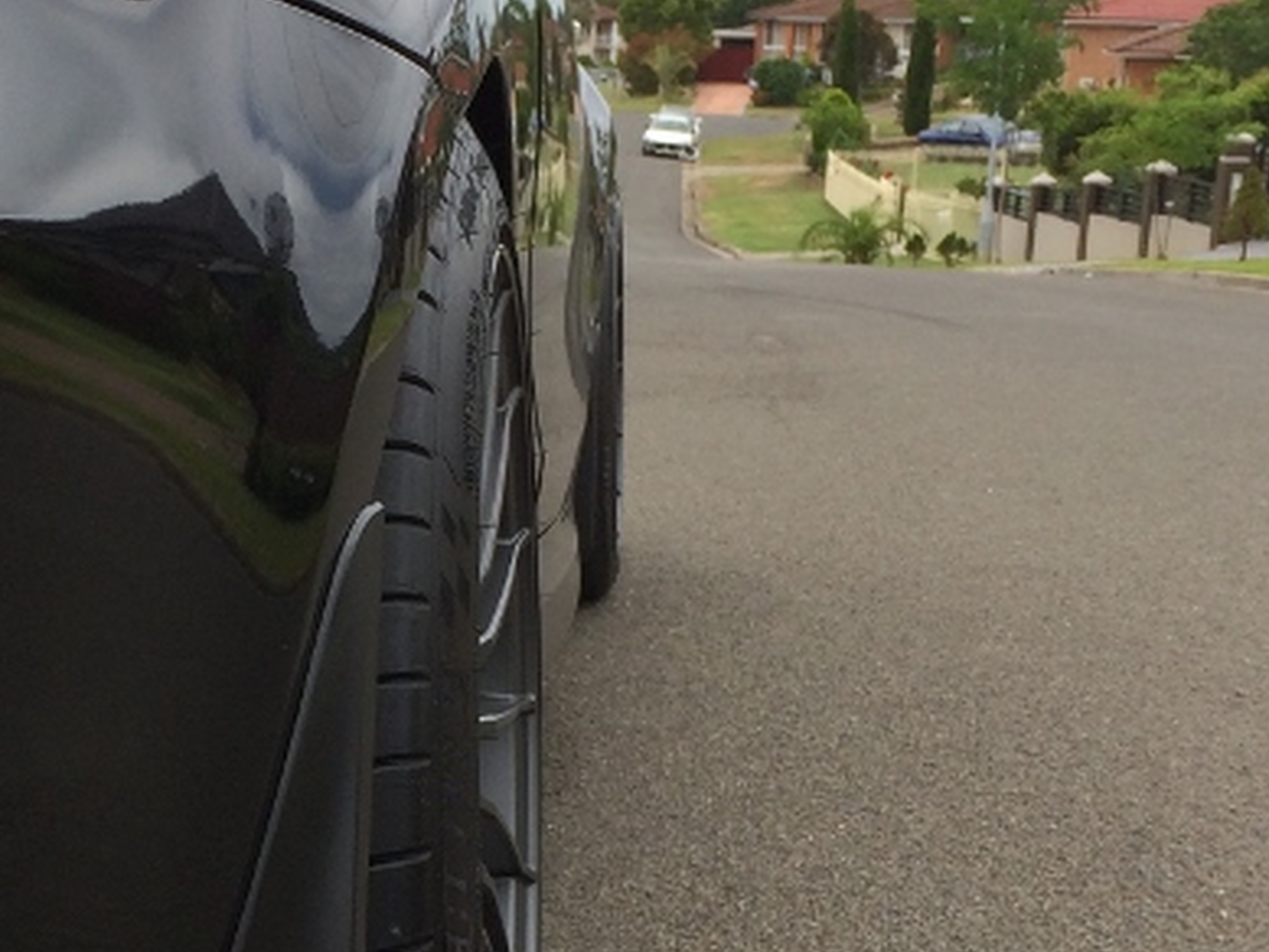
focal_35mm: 79
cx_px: 264
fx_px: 2897
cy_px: 701
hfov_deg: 24.3
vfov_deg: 18.6
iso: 32
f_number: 2.2
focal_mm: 4.12
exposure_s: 1/1282
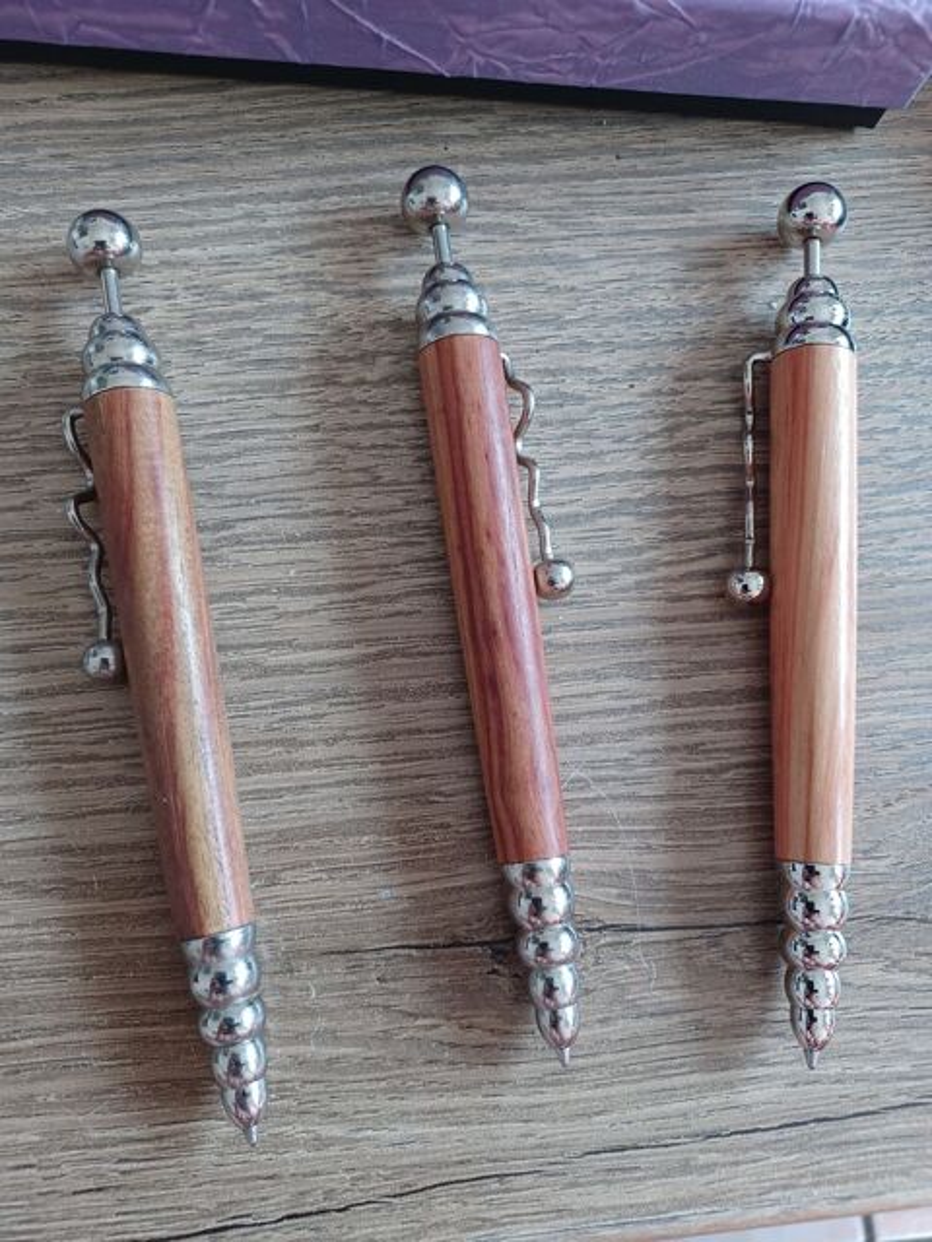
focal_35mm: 25
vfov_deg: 69.4
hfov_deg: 54.9
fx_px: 897
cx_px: 466
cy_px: 621
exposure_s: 1/50
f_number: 1.8
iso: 250
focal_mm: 4.6
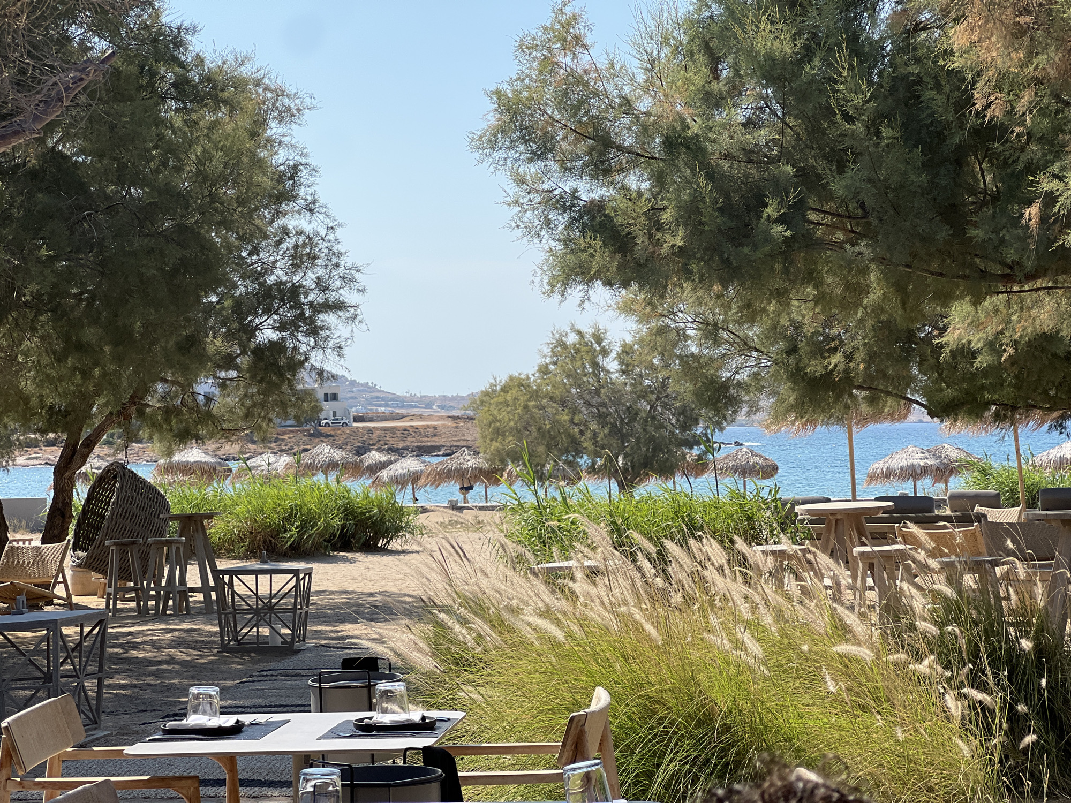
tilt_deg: +0.4
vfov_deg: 19.1
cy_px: 402
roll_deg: +0.9
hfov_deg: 25.3
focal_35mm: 77
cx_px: 536
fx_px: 2382
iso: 32
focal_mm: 9
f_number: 2.8
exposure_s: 1/867
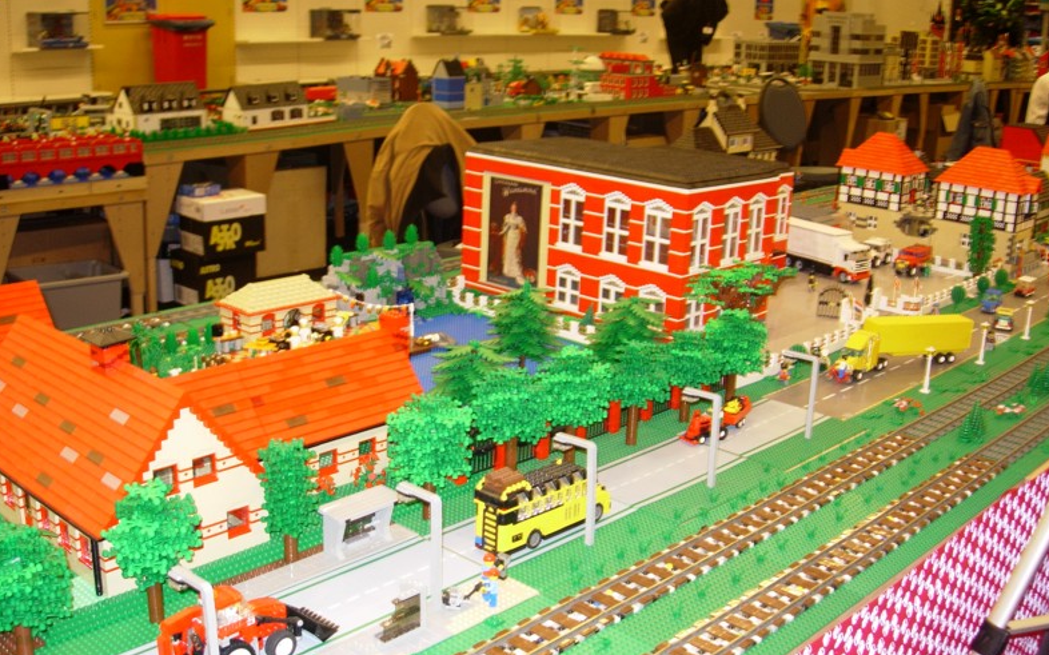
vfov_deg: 31.2
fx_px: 1172
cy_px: 378
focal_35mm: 41
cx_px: 524
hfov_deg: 48.2
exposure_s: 1/5.8
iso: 79
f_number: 2.8
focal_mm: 7.8
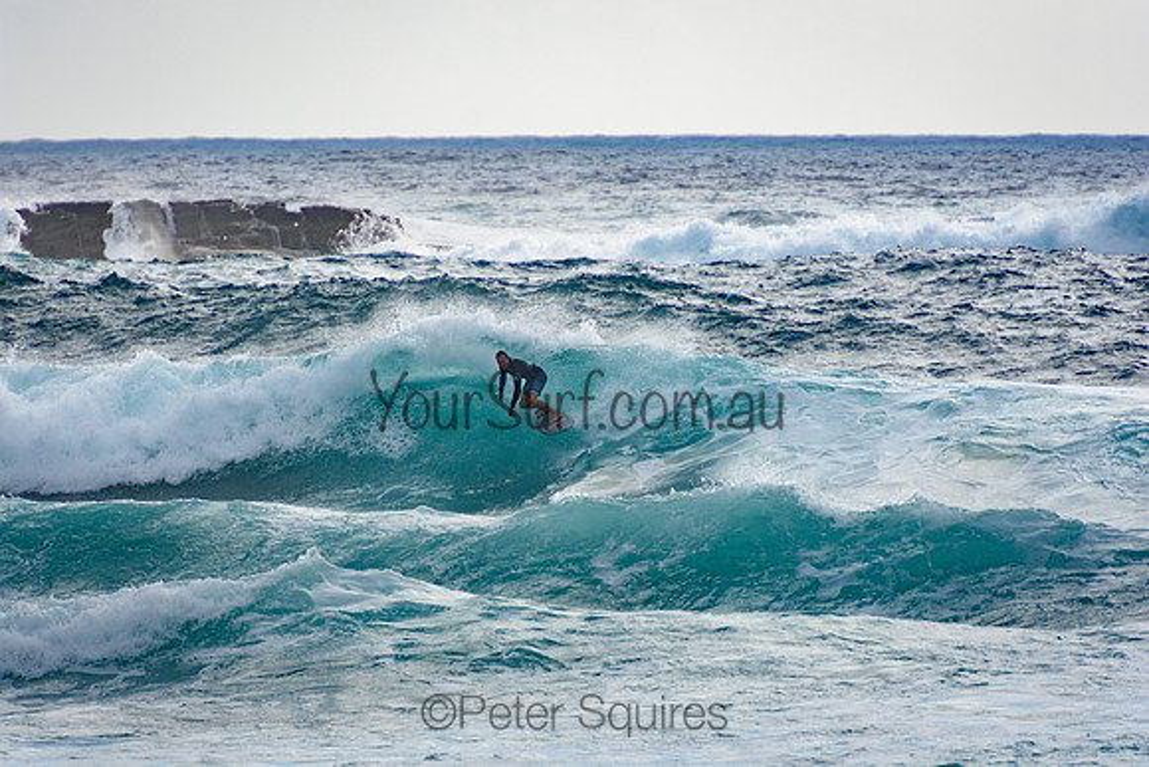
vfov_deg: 2.3
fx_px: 19154
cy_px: 384
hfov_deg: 3.4
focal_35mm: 600
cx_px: 574
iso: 360
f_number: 5.6
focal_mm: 400
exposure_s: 1/2000
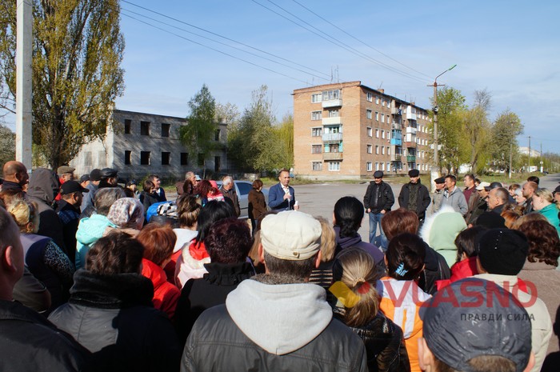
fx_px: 466
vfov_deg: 43.5
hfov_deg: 62.0
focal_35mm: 30
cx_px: 280
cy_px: 186
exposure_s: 1/200
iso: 100
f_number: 10
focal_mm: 20
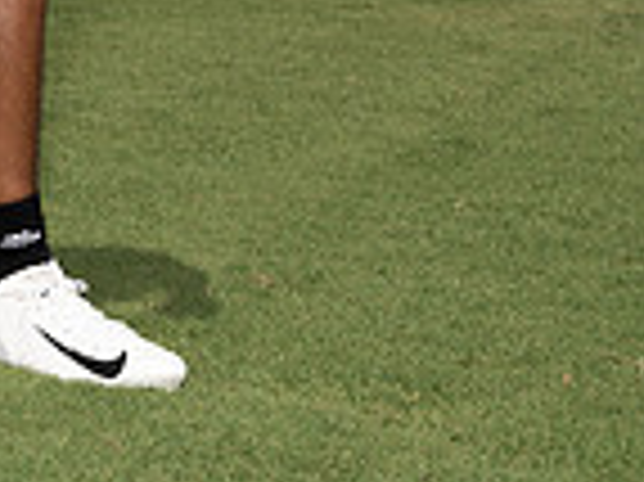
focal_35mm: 157
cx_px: -23
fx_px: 2918
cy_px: -487
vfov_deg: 8.9
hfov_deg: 12.4
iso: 100
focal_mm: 52
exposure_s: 1/250
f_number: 13
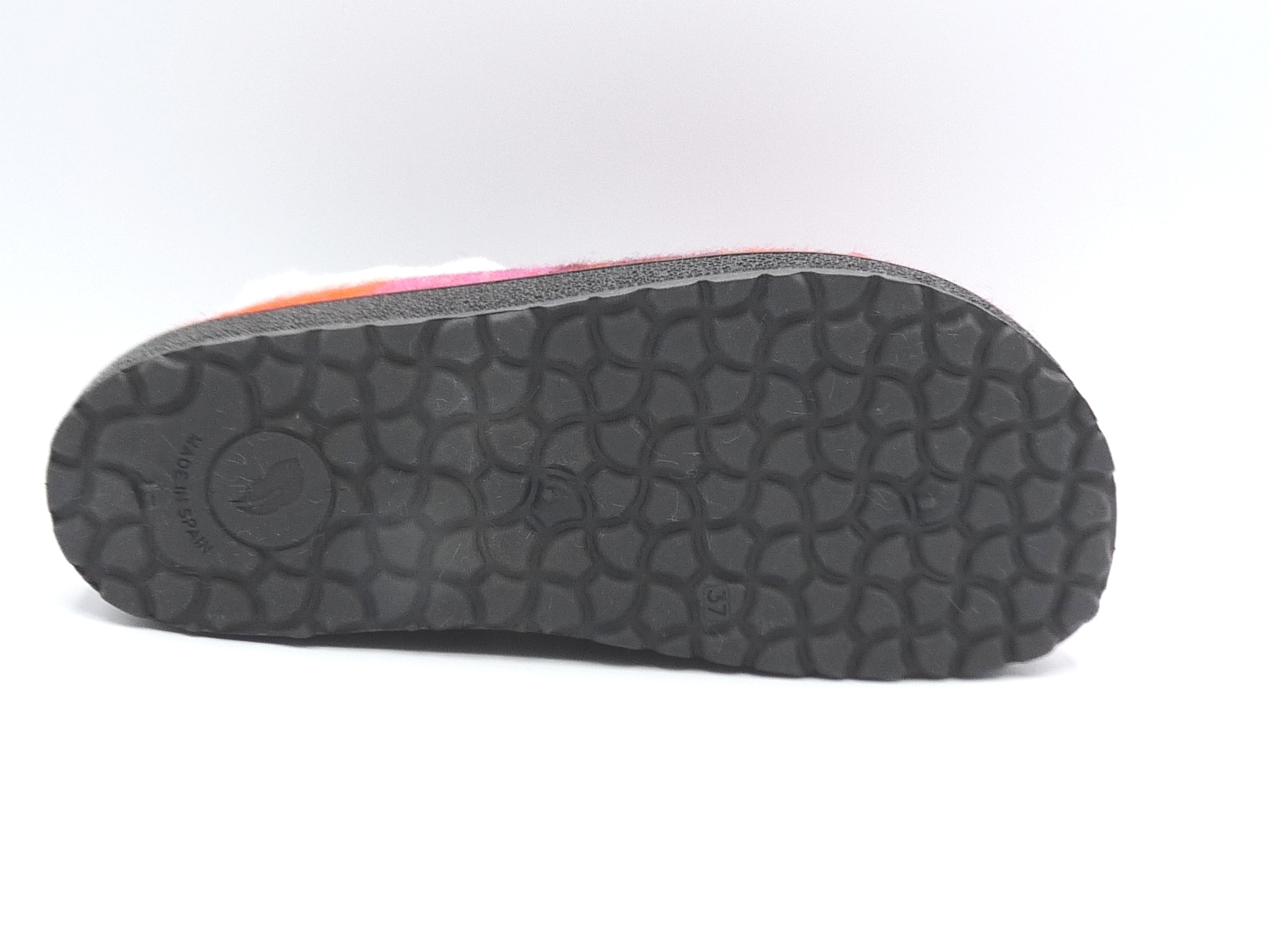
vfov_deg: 28.5
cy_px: 468
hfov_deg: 37.5
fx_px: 1871
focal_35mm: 51
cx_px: 645
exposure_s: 1/160
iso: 100
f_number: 4
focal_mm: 4.9
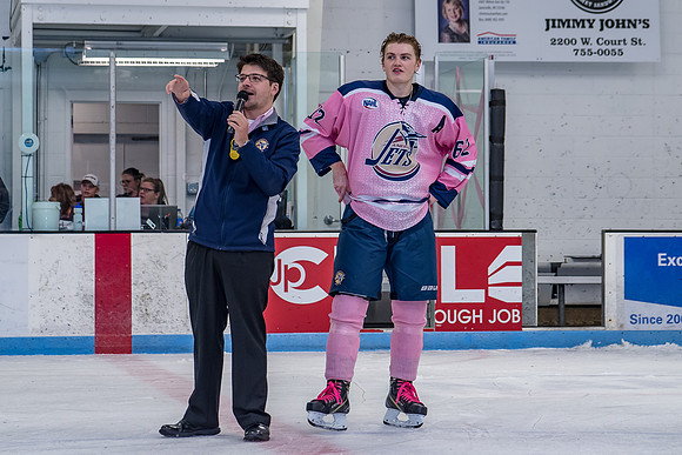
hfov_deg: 17.9
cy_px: 195
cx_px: 315
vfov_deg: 12.0
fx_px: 2167
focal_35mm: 114
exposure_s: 1/250
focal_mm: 65
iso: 800
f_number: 4.5
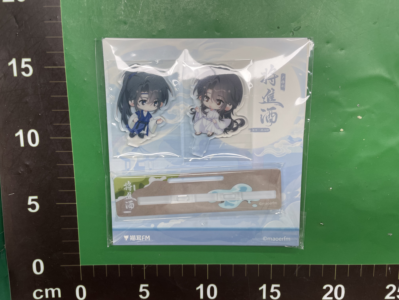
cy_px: 150
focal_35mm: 26
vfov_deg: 53.1
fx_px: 300
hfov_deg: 67.3
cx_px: 200
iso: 32
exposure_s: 1/100
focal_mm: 4.2
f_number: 1.6
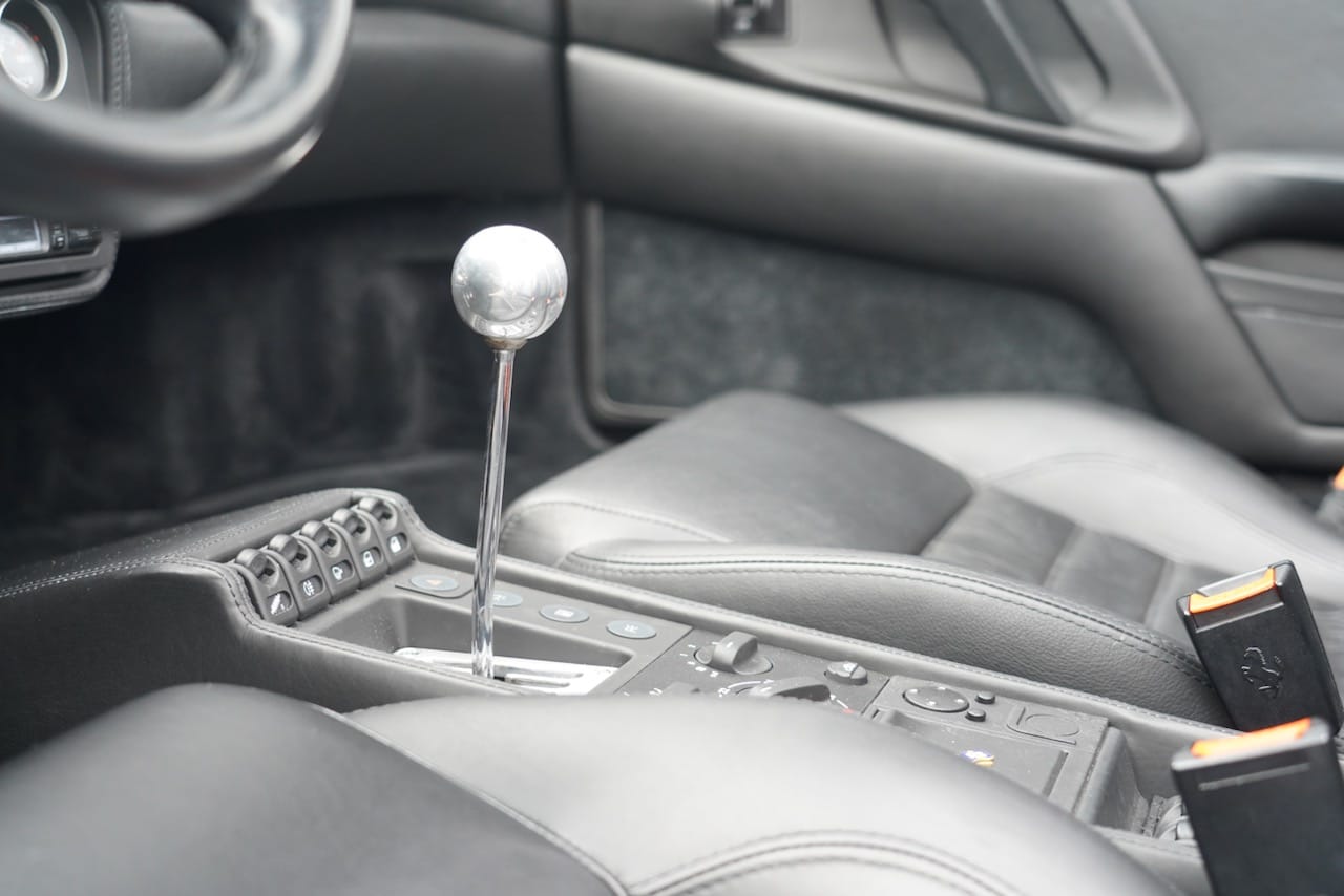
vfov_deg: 26.5
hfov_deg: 38.9
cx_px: 672
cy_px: 448
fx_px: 1904
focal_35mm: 51
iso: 1600
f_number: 4
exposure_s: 1/160
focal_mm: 51
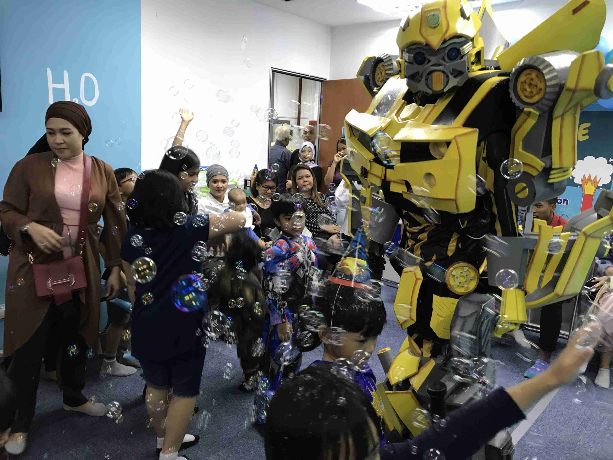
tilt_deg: -9.4
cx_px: 306
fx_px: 496
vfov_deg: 49.7
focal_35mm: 28
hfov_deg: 63.4
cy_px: 230
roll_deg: -2.8
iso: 40
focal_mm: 3.99
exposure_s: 1/20
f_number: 1.8
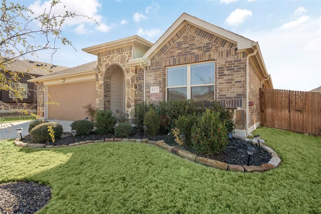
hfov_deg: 84.0
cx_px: 160
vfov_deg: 61.9
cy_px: 107
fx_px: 178
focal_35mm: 20
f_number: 9
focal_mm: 20
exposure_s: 1/160
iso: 160
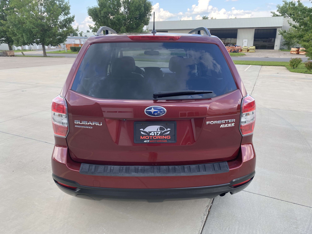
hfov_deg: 67.3
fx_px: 234
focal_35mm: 26
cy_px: 117
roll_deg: +0.1
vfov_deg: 53.1
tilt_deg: -17.1
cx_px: 156
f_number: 1.8
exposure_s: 1/317
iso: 32
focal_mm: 4.25
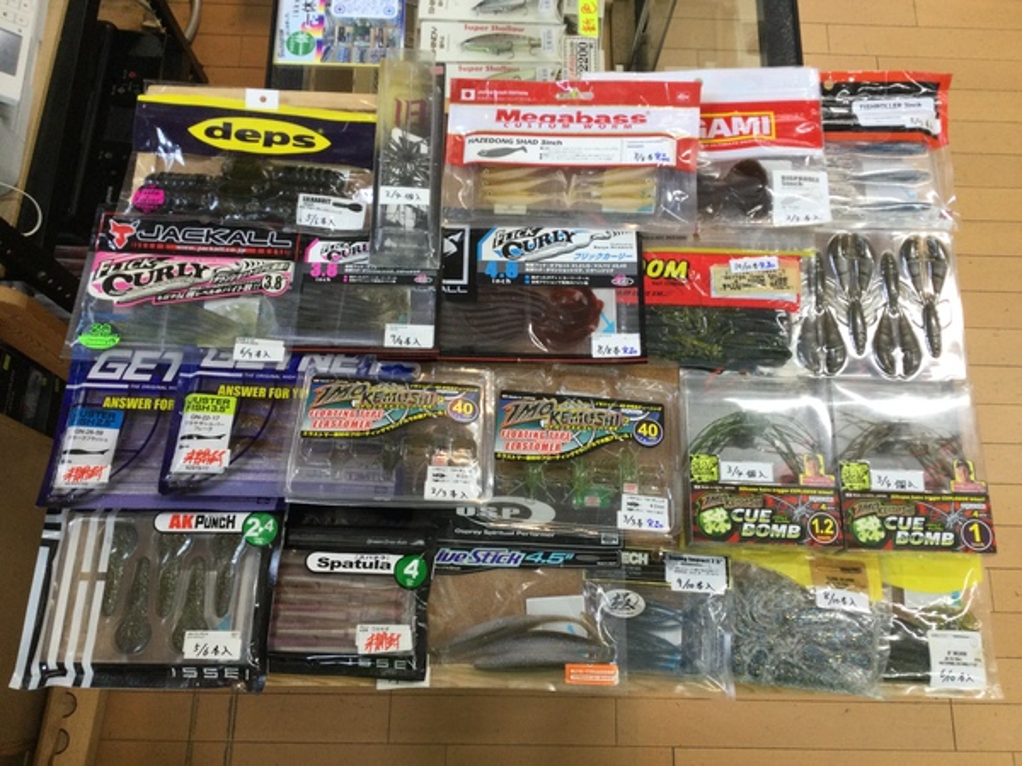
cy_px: 383
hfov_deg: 58.4
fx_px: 915
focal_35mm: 31
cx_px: 511
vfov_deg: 45.4
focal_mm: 3.3
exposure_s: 1/30
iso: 25
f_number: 2.4
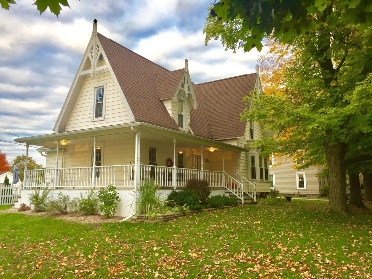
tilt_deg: +9.4
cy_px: 140
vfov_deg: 48.2
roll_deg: +0.2
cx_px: 186
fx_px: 312
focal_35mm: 29
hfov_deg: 61.7
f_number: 2.2
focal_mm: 4.15
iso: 40
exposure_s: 1/120
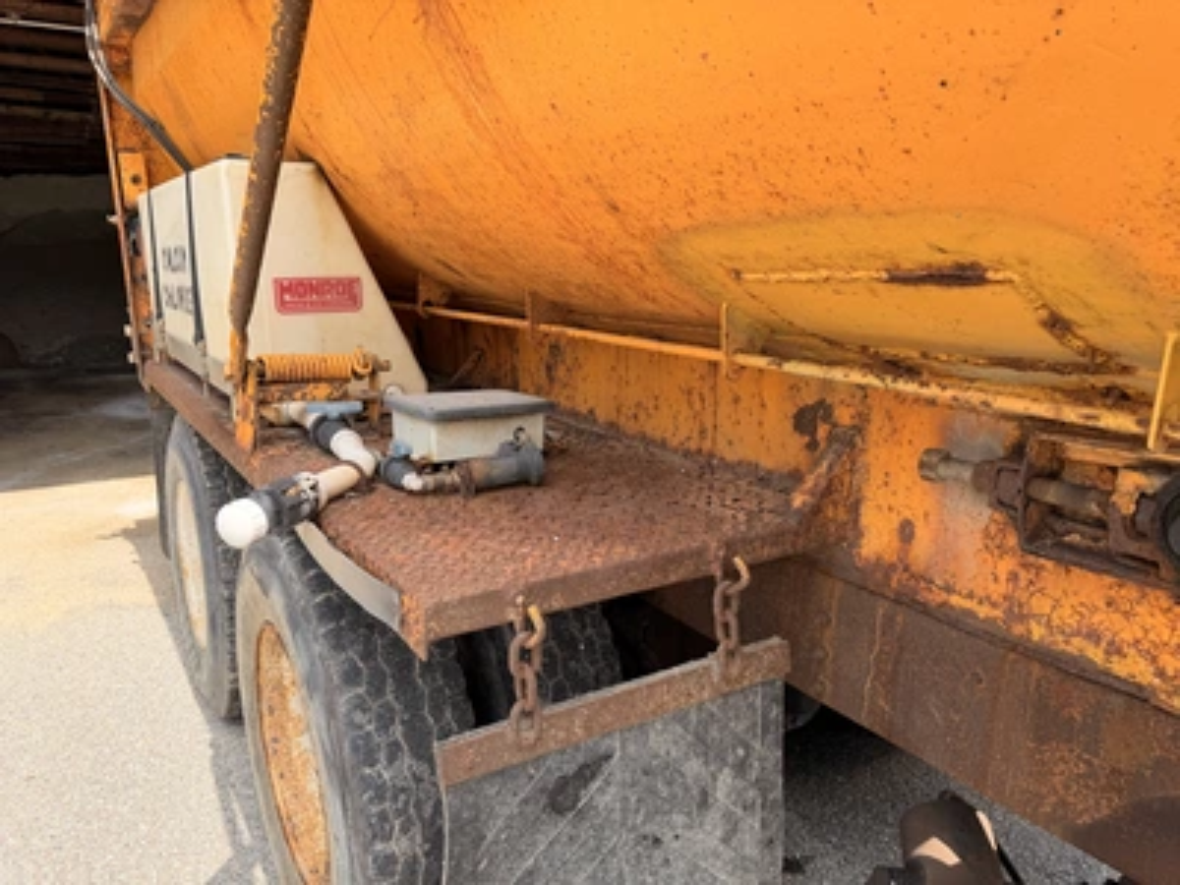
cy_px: 442
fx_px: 818
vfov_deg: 56.8
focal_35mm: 24
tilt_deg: -4.3
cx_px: 590
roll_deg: -0.9
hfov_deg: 71.6
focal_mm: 6.76
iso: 100
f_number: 1.78
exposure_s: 1/1075
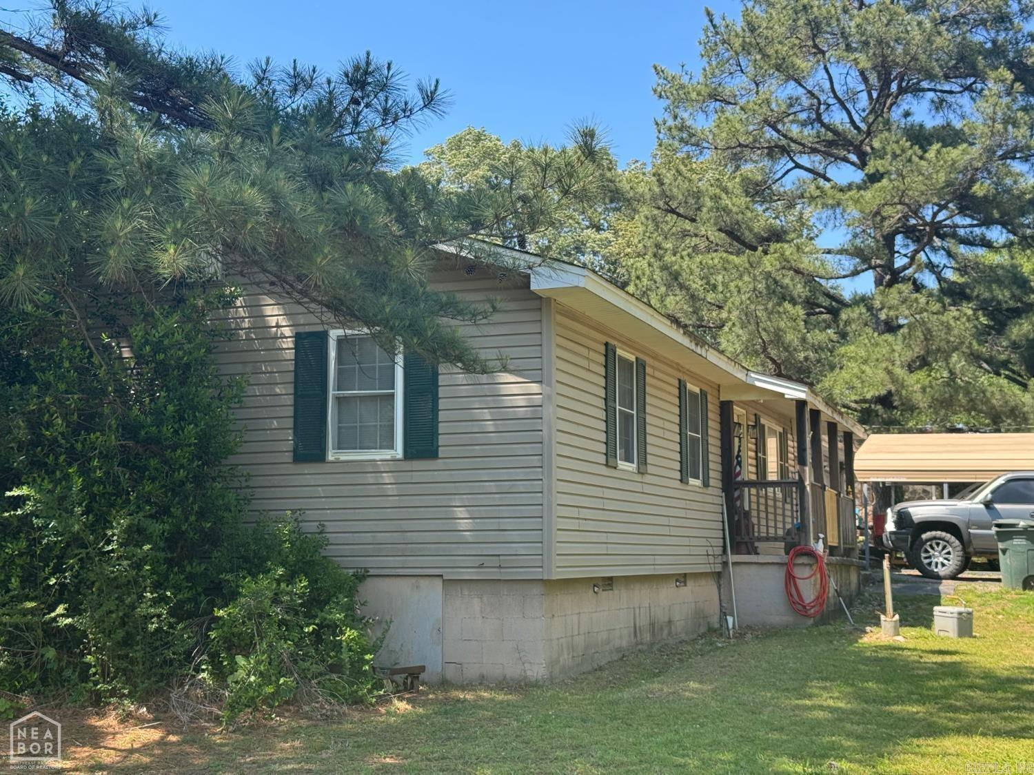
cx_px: 517
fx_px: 1434
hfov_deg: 39.7
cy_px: 388
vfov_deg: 30.3
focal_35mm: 48
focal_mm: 6.76
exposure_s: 1/865
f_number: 1.78
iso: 64
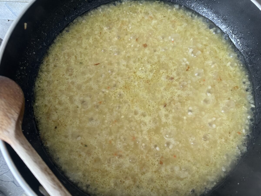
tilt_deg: -73.2
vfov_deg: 56.8
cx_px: 130
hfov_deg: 71.6
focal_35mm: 24
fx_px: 181
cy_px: 98
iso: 250
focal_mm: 6.86
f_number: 1.78
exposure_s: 1/65
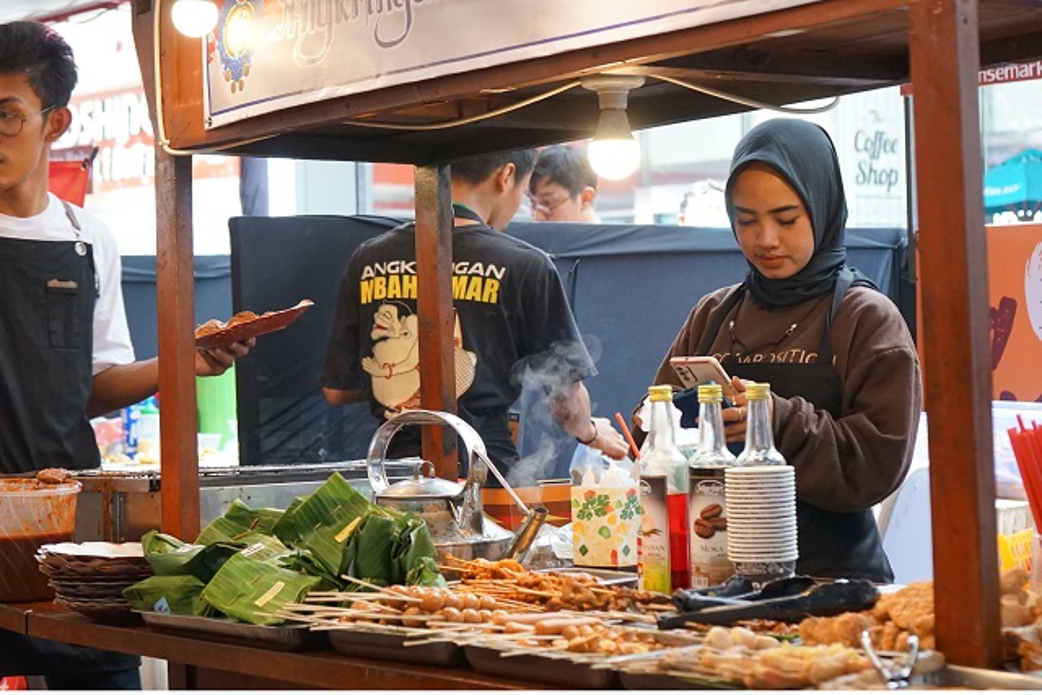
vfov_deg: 19.7
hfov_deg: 29.2
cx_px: 521
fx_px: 1997
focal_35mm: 69
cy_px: 348
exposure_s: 1/160
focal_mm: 46
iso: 2000
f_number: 4.5
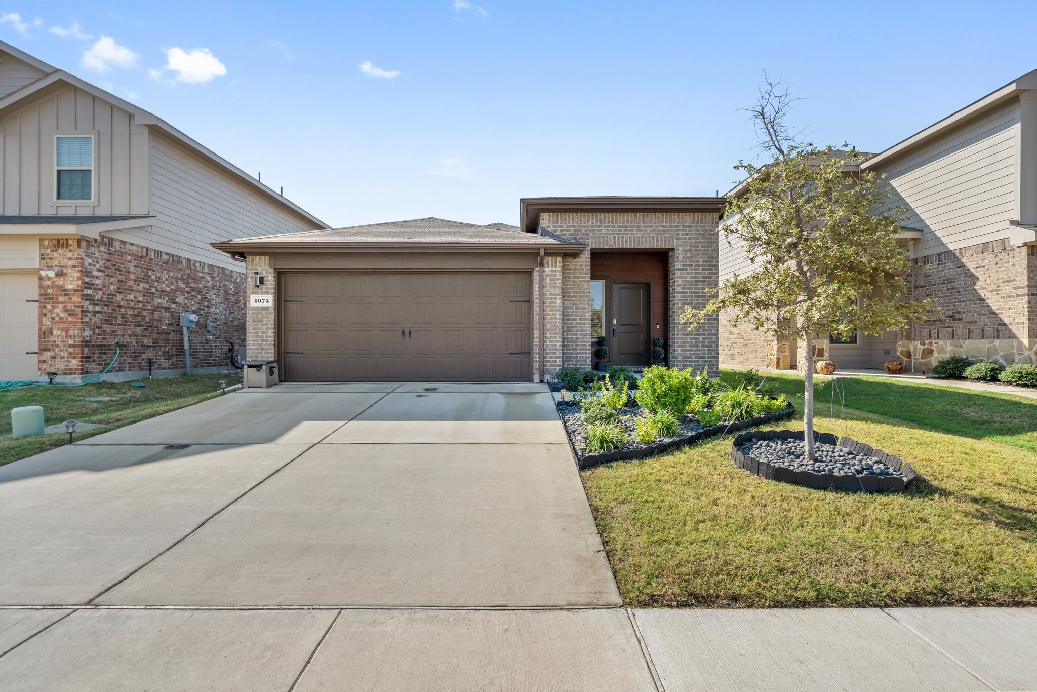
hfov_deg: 96.7
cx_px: 518
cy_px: 346
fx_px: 461
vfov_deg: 73.8
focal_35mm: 16
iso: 320
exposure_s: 1/60
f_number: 9.5
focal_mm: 16
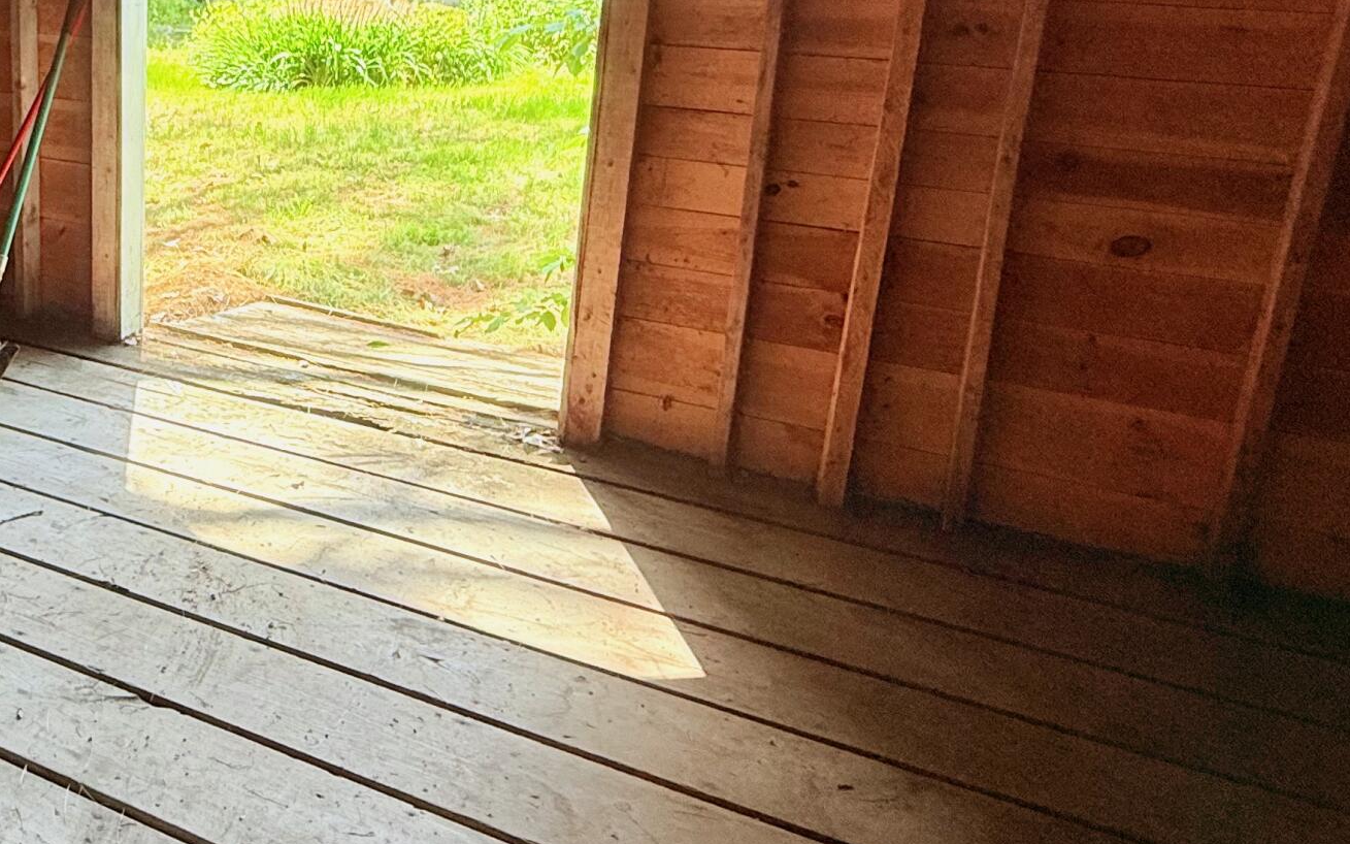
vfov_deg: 36.3
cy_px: 201
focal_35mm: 34
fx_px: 1251
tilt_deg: -12.8
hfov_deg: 51.9
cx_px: 209
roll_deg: -1.0
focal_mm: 2.22
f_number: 2.2
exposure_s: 1/121
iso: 50
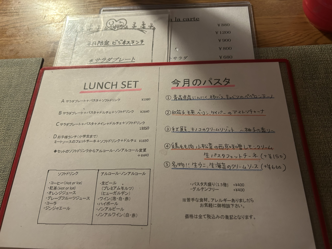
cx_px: 166
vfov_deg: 53.1
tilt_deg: -63.1
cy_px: 124
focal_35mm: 26
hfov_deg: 67.3
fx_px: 249
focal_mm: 5.7
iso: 200
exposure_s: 1/50
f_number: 1.5
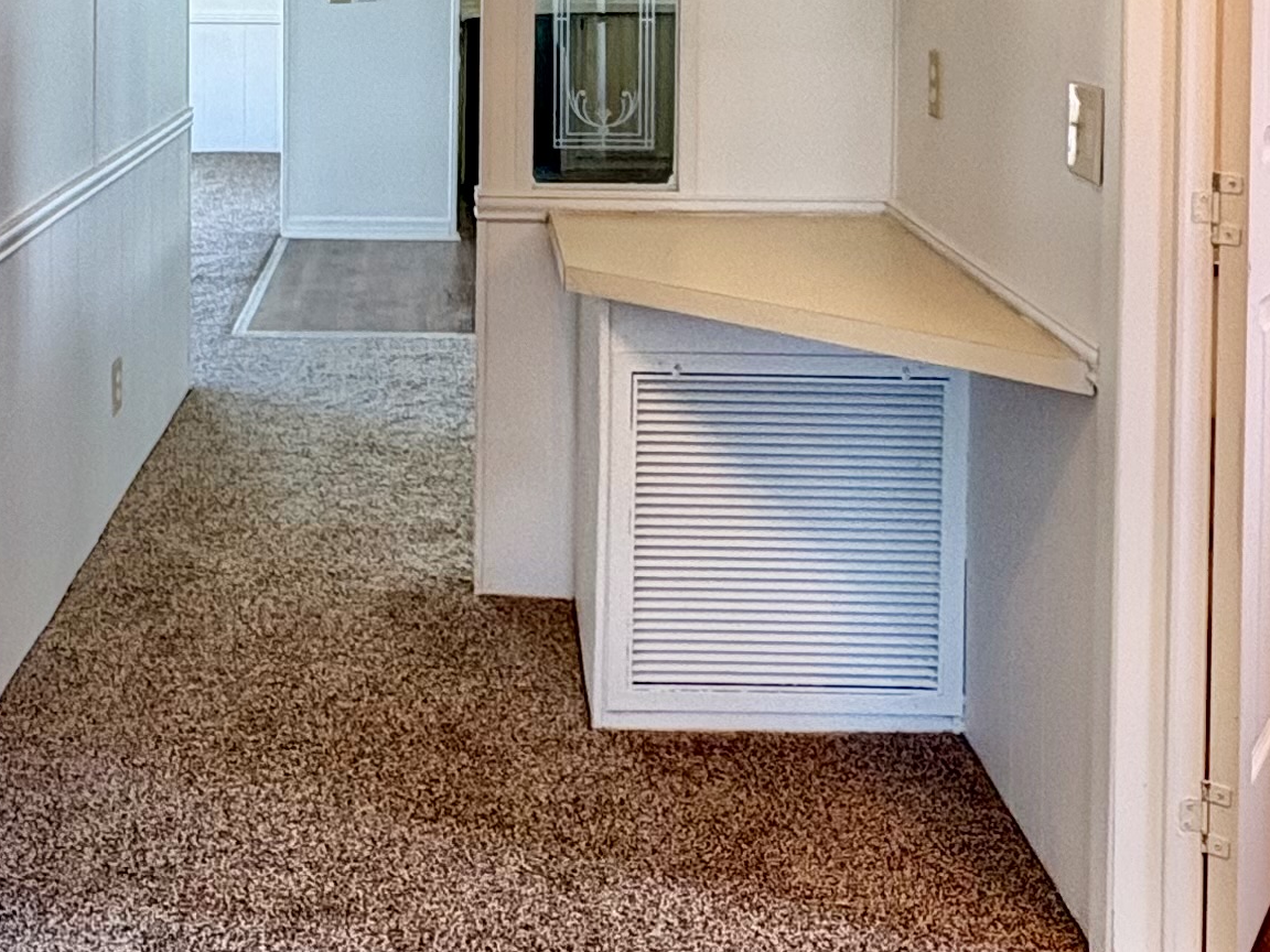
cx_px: 461
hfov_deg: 38.6
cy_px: -67
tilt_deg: +0.1
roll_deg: +0.1
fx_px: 1798
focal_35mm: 49
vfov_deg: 27.4
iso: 125
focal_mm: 2.22
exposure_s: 1/60
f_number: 2.2
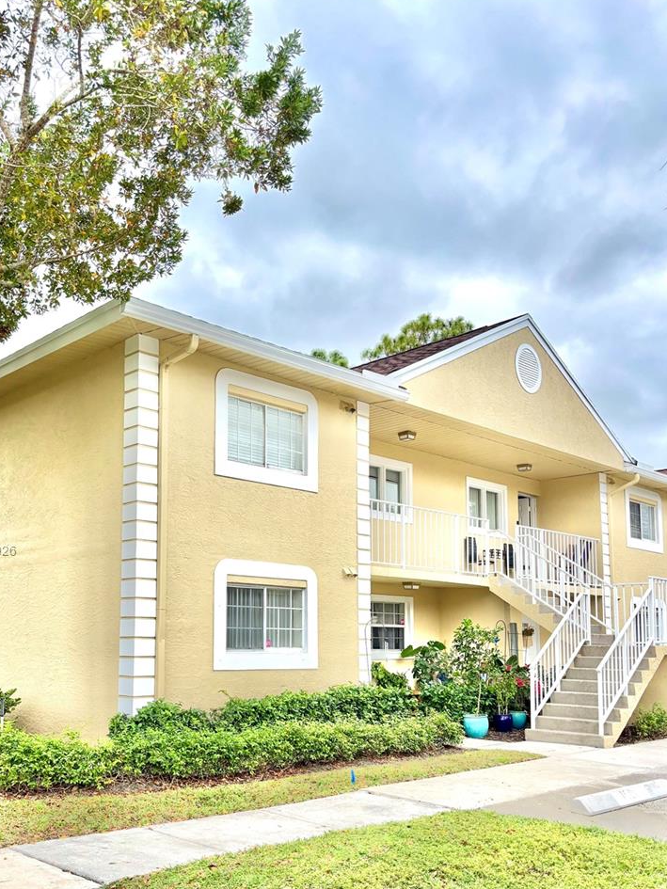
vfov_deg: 54.8
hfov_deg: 42.7
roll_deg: -1.3
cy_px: 551
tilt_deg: +5.9
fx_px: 848
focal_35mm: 33
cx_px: 264
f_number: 1.6
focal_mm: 5.96
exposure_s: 1/1642
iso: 50
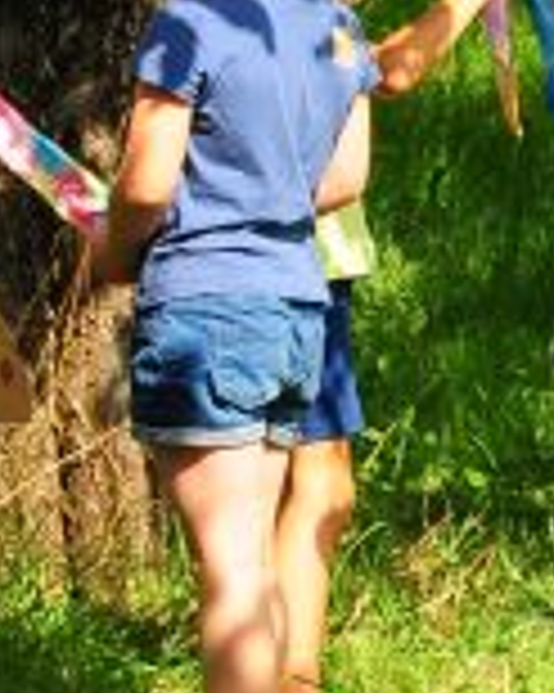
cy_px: 117
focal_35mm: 365
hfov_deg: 4.2
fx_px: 7488
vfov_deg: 5.3
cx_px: -568
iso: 400
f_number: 8
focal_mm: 40
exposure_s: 1/640
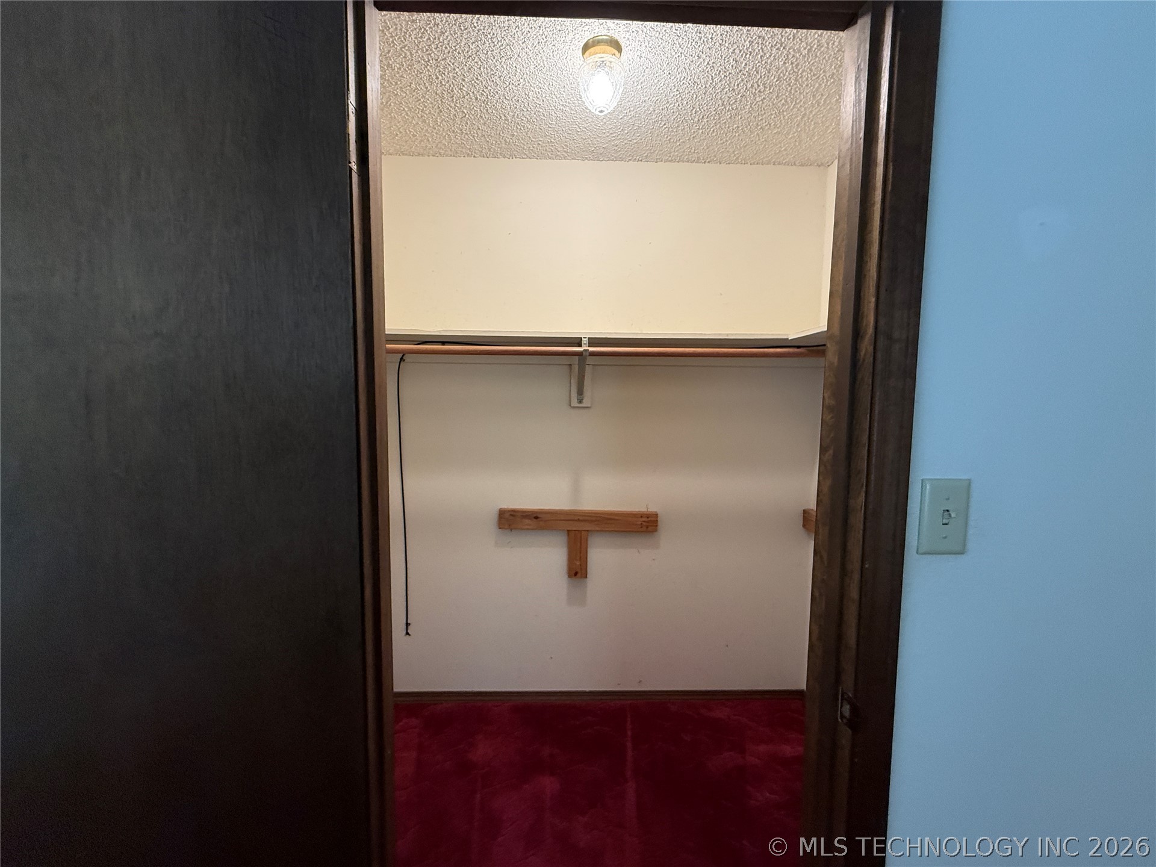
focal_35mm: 14
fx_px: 468
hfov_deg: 102.1
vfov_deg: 85.7
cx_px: 578
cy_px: 434
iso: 320
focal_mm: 2.22
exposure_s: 1/120
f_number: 2.2
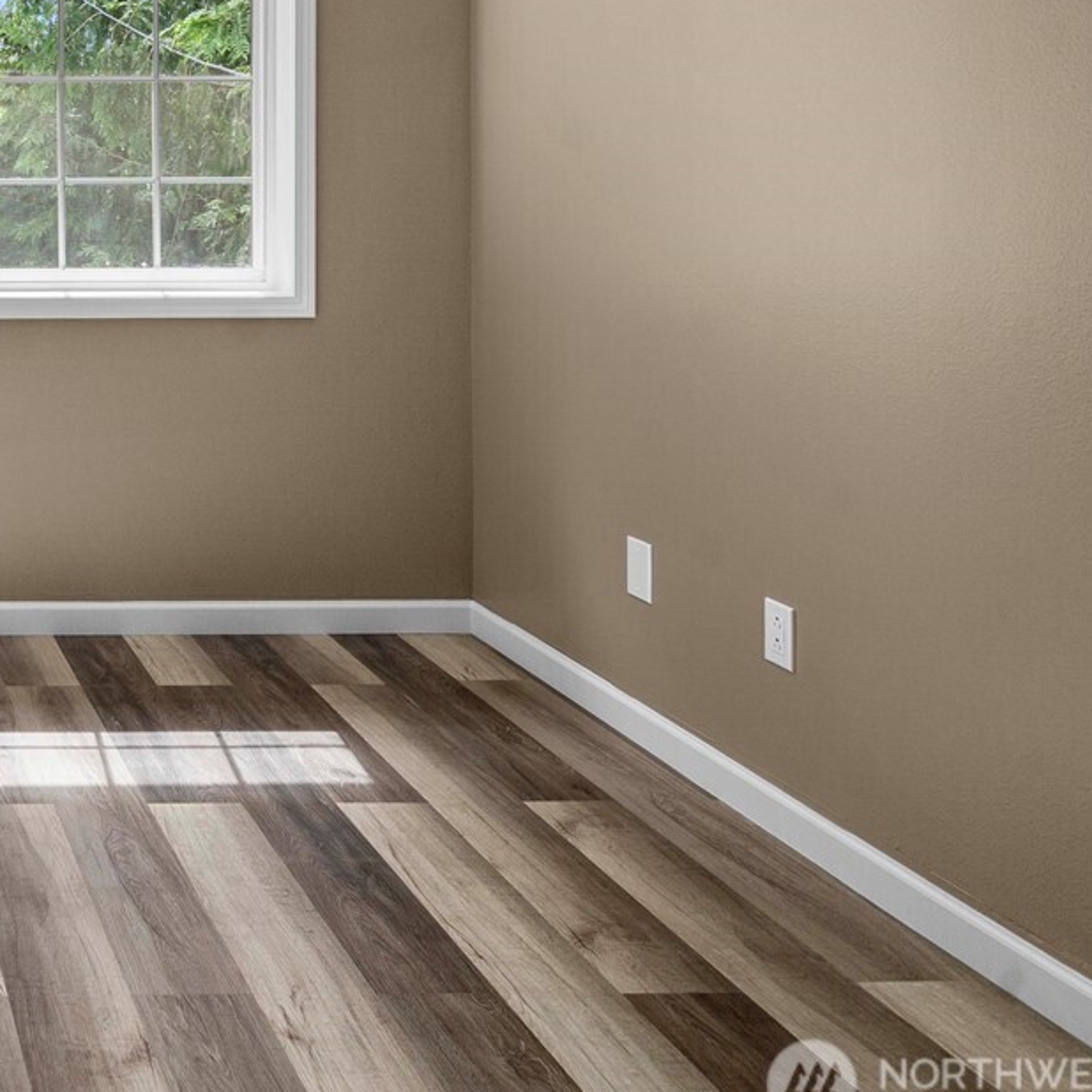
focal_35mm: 35
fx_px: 1249
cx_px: -301
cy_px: 153
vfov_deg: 43.9
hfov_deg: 34.6
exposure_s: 1/15
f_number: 6.7
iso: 1000
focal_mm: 15
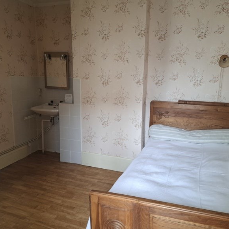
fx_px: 210
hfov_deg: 57.3
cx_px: 115
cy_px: 111
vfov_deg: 57.3
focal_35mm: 28
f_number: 1.8
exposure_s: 1/50
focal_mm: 5.54
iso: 200
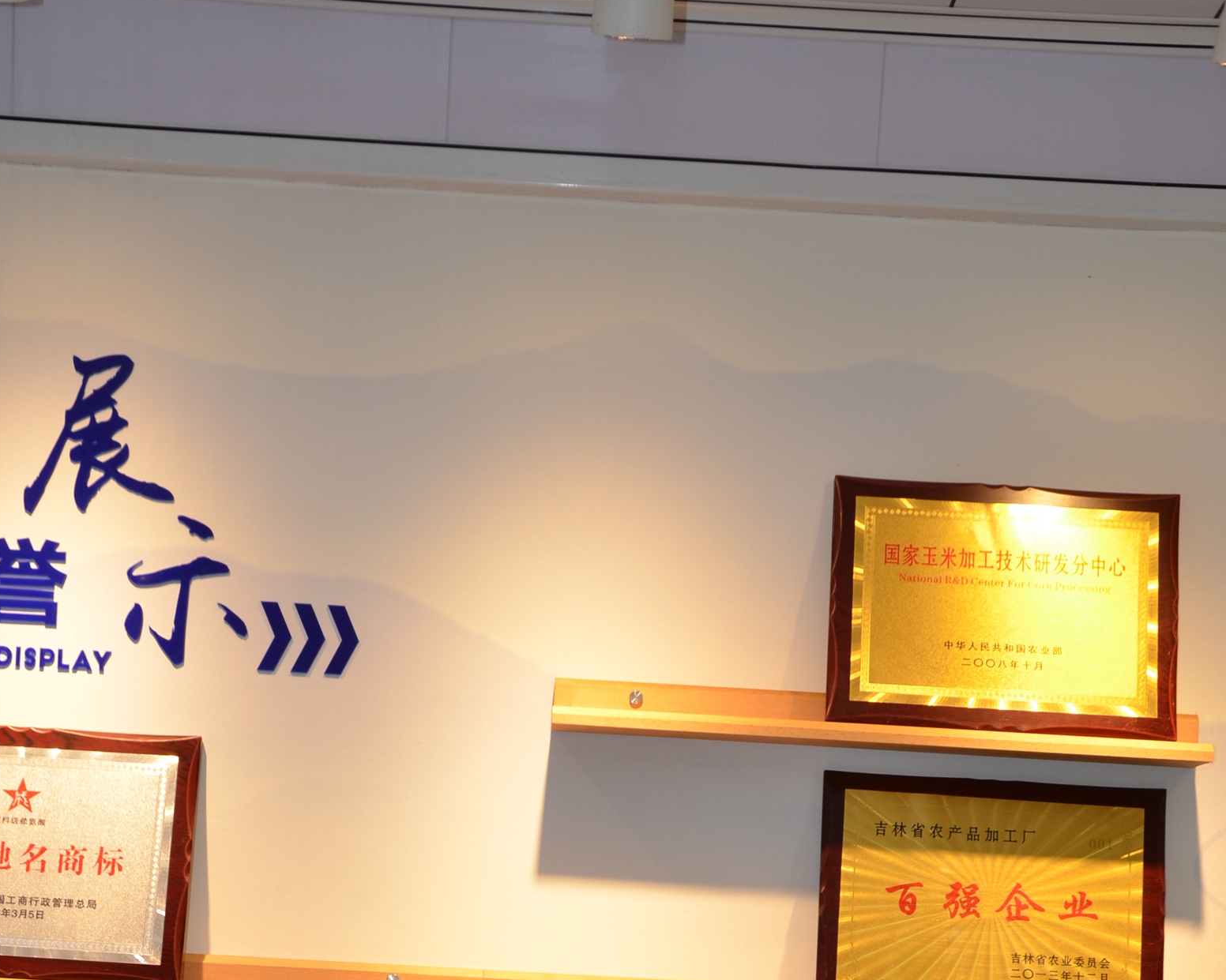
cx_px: 558
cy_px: 1166
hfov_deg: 27.9
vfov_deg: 21.0
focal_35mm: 68
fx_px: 2463
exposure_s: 1/125
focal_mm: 25
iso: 200
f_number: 4
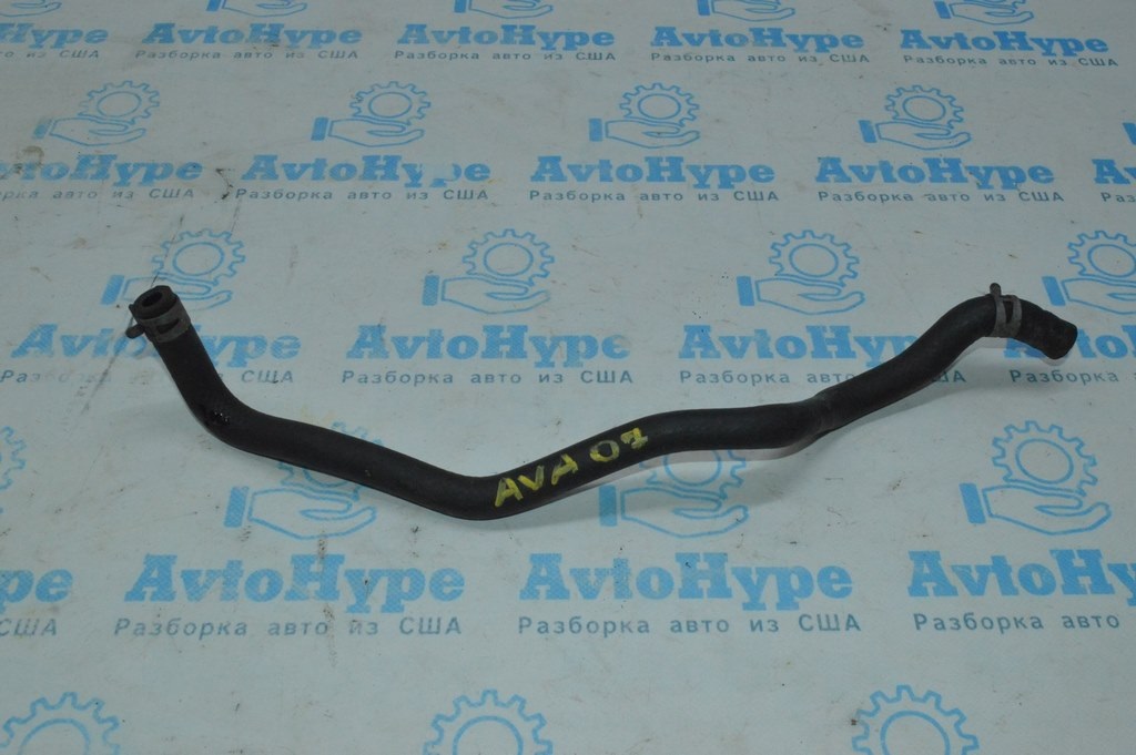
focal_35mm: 38
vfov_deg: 35.4
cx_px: 568
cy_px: 378
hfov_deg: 51.3
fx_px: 1182
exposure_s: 1/200
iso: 3600
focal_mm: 25
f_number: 16
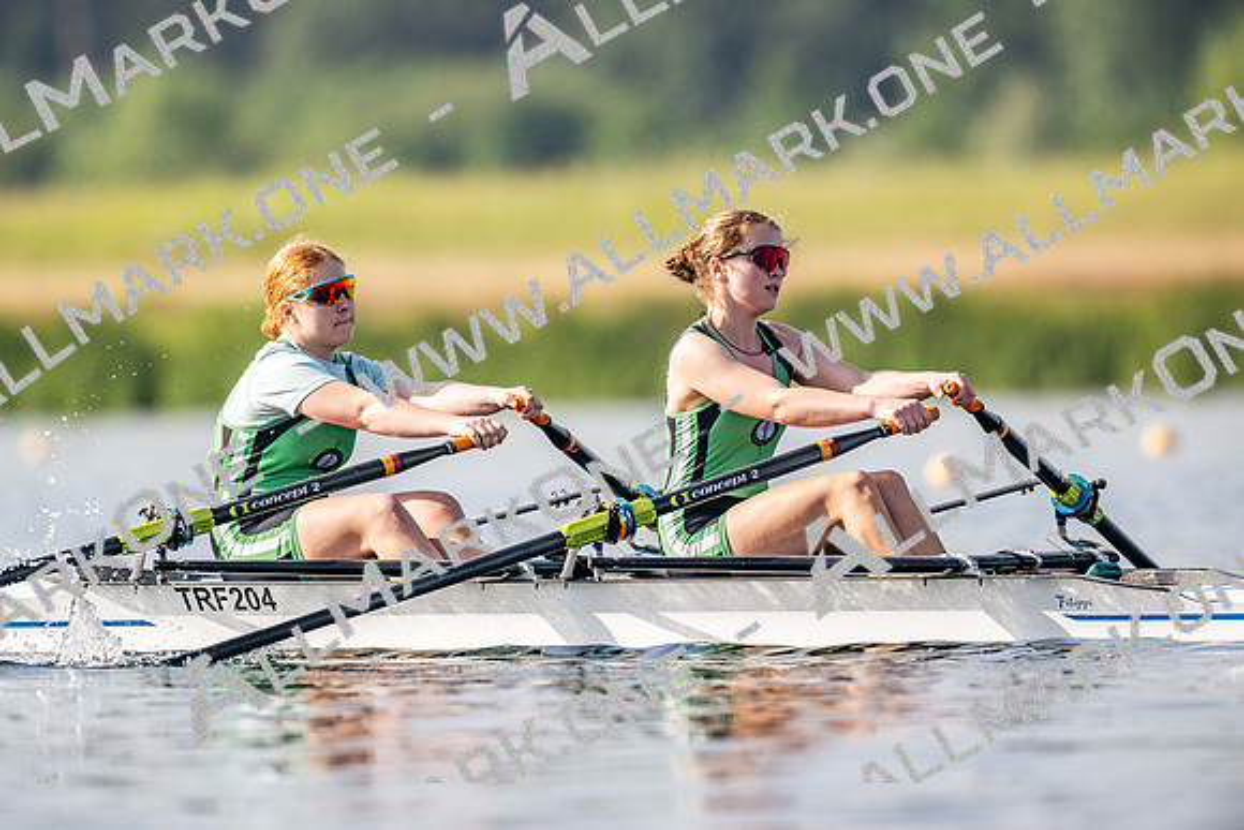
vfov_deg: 2.3
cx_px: 622
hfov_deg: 3.4
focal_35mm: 600
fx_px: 20737
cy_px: 415
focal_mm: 600
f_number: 5
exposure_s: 1/2500
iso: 280
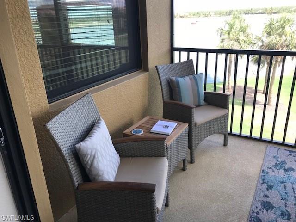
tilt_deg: -21.2
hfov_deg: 63.4
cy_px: 111
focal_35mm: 28
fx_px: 239
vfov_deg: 49.7
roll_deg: +3.1
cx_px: 148
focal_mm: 3.99
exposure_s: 1/141
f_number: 1.8
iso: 20
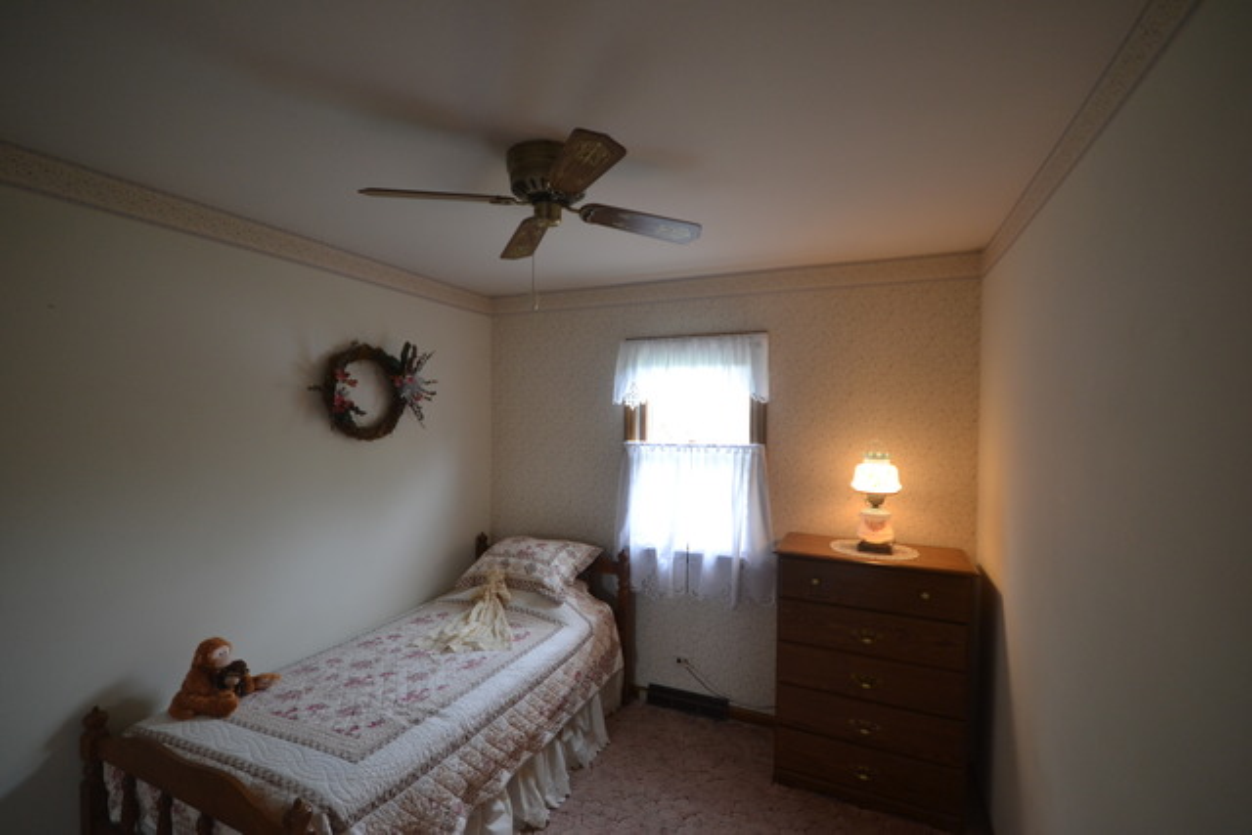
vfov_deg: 77.4
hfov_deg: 100.4
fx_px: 522
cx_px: 626
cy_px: 418
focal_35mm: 15
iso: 560
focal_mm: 10
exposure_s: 1/60
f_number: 4
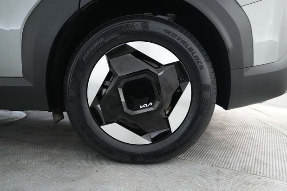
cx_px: 142
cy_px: 95
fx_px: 231
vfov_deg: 45.0
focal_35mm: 29
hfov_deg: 63.7
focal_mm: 28
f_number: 2.8
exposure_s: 1/160
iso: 4000
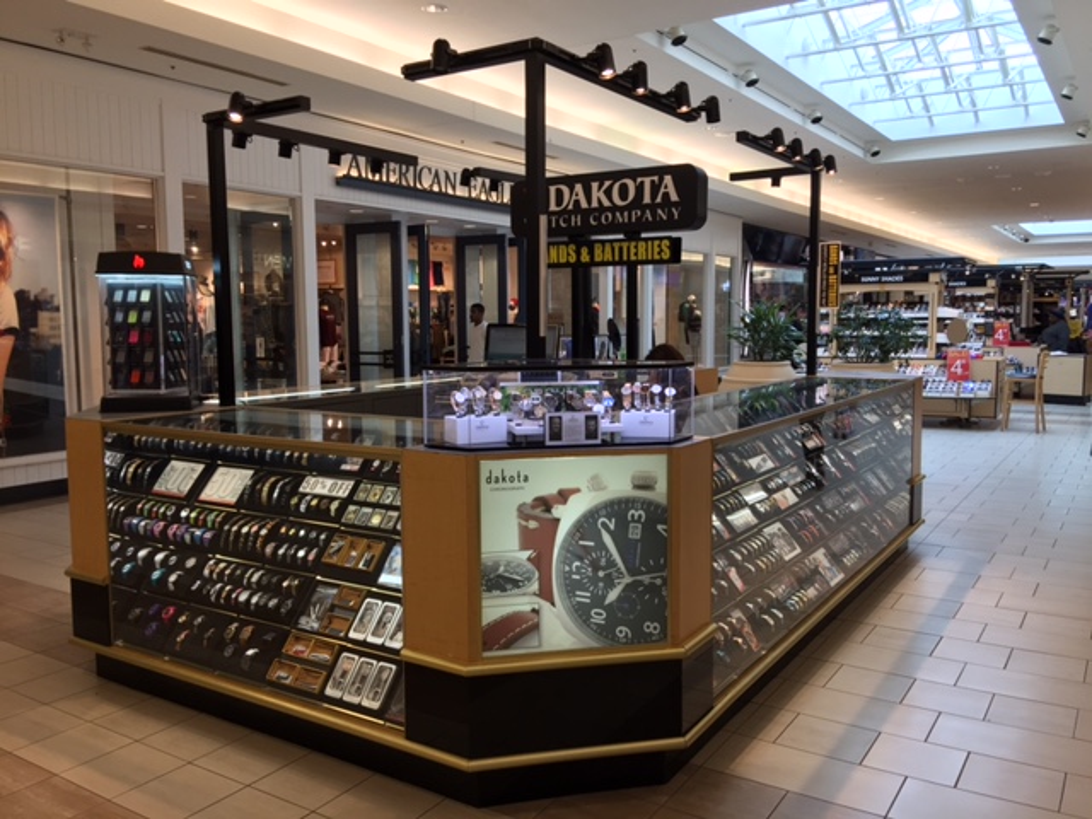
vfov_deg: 48.2
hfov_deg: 61.7
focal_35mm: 29
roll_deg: -0.2
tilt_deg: -5.2
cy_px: 410
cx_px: 546
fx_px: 915
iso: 40
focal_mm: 4.15
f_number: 2.2
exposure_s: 1/60
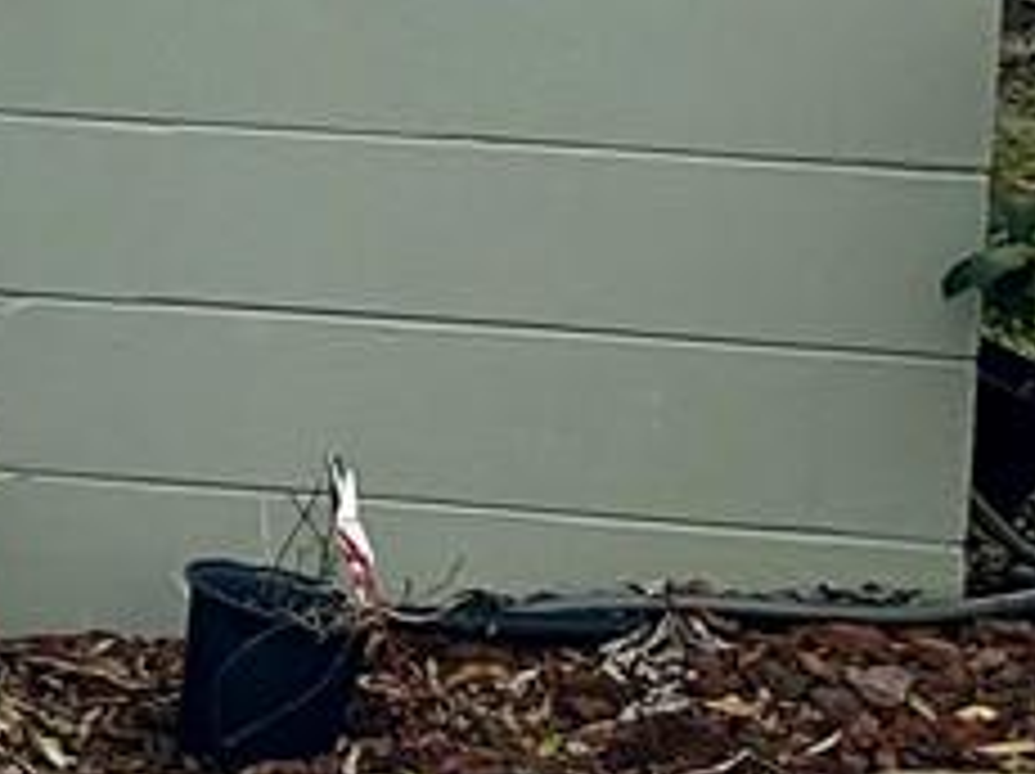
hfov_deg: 9.3
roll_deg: -1.0
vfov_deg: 8.5
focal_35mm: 167
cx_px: -2120
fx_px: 4988
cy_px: -652
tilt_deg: -4.6
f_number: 1.78
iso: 80
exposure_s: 1/3472
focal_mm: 6.86
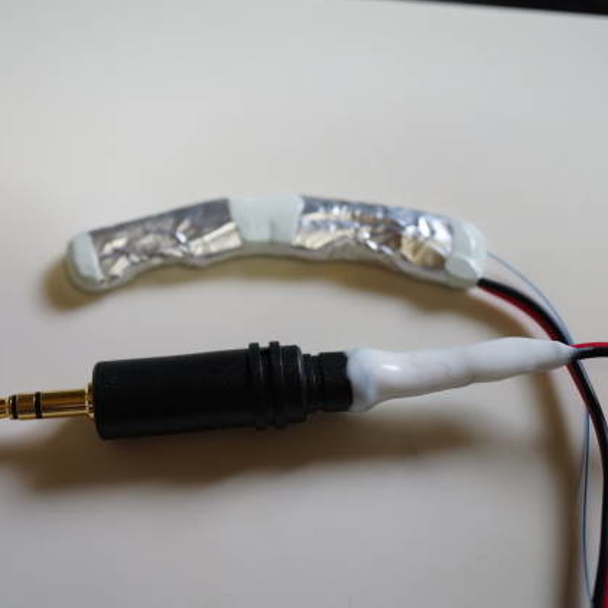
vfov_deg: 29.6
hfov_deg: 29.4
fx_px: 1153
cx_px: 221
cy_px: 303
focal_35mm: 58
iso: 800
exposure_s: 1/60
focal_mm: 30
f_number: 4
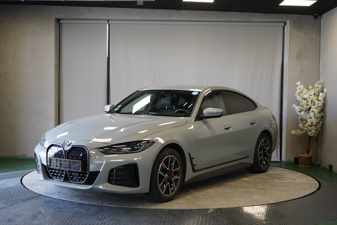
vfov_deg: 25.5
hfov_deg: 37.5
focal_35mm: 53
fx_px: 496
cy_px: 112
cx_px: 168
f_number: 5
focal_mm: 53
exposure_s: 1/160
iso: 1250
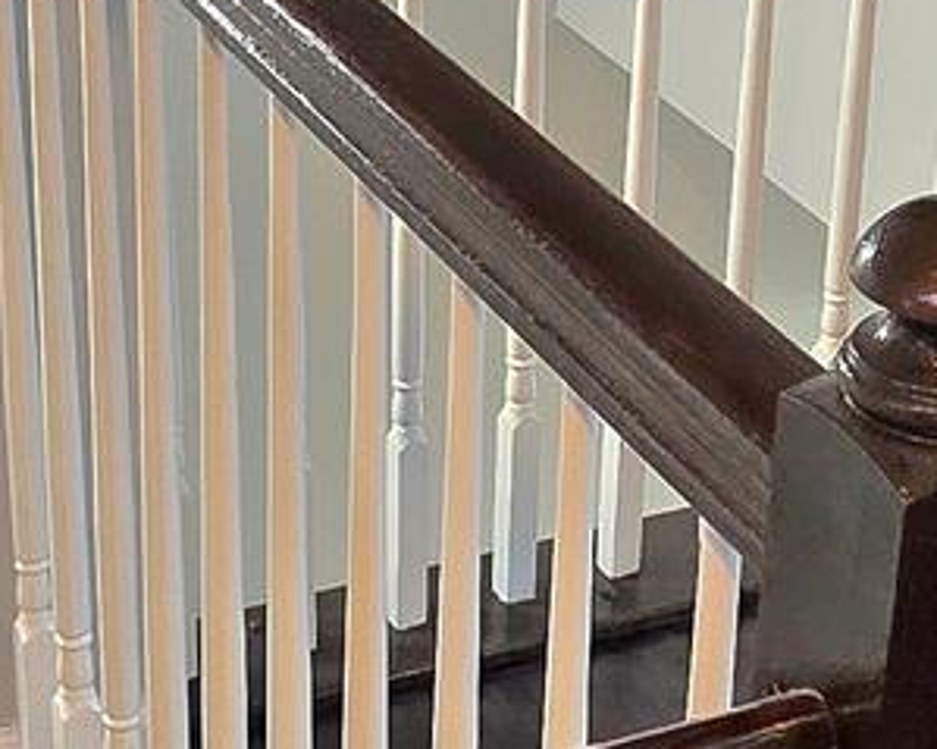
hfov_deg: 22.0
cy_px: 304
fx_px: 2412
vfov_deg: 17.6
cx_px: 486
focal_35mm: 87
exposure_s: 1/60.2
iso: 250
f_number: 2.2
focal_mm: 2.2
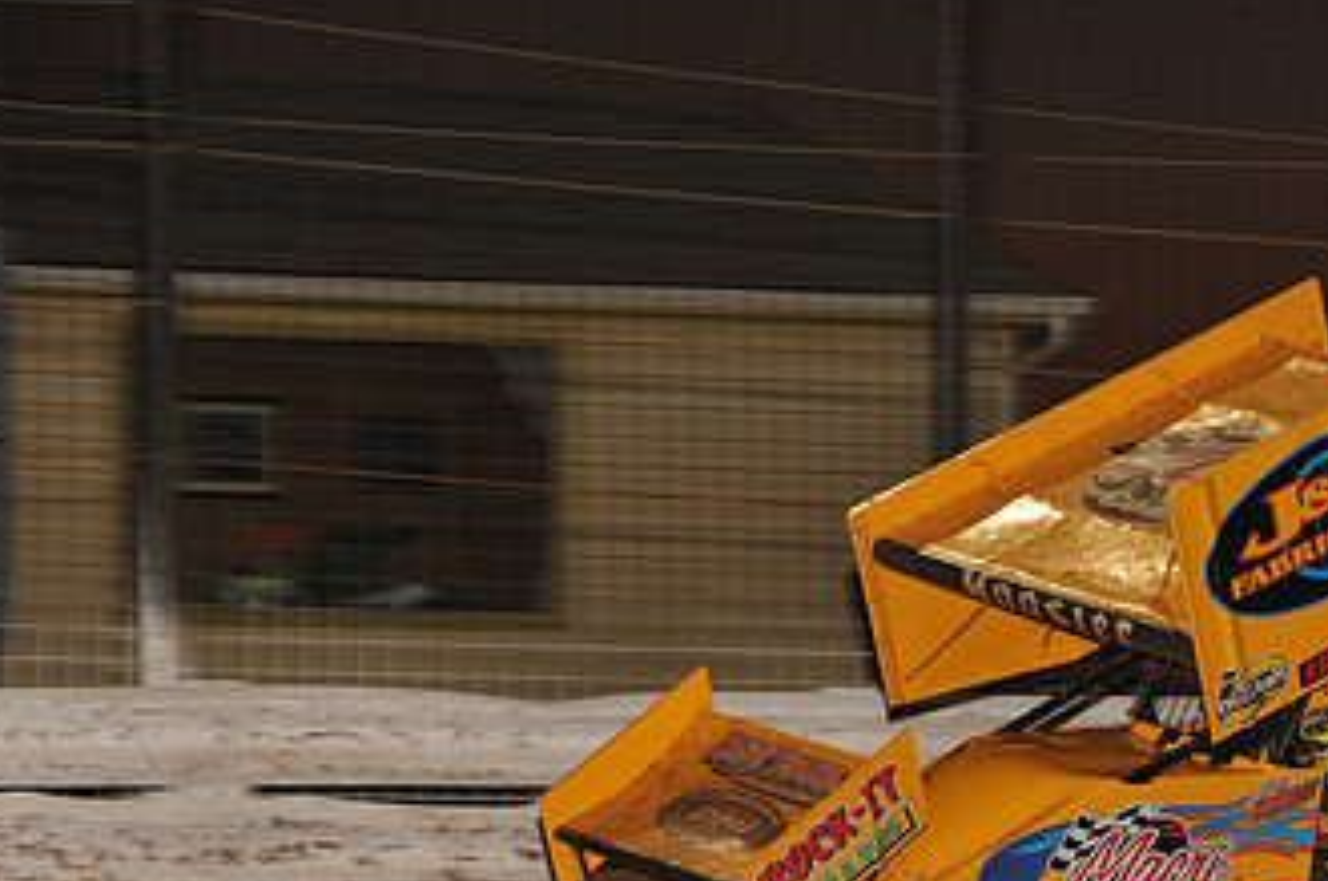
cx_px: 1139
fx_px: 8104
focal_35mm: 220
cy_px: 736
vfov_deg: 6.2
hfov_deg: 9.3
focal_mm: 125
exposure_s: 1/320
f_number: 6.3
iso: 640
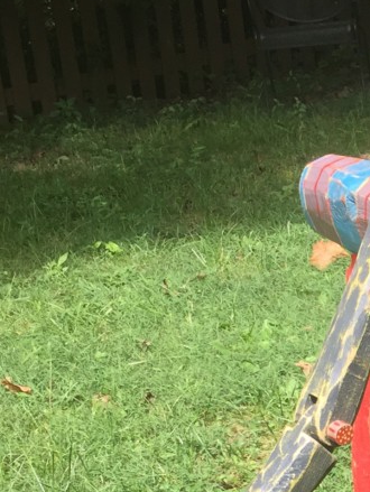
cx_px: 577
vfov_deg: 18.8
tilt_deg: -26.5
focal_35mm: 99
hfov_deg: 13.9
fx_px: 1409
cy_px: 579
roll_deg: +0.8
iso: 32
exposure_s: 1/304
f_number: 2.2
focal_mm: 4.15
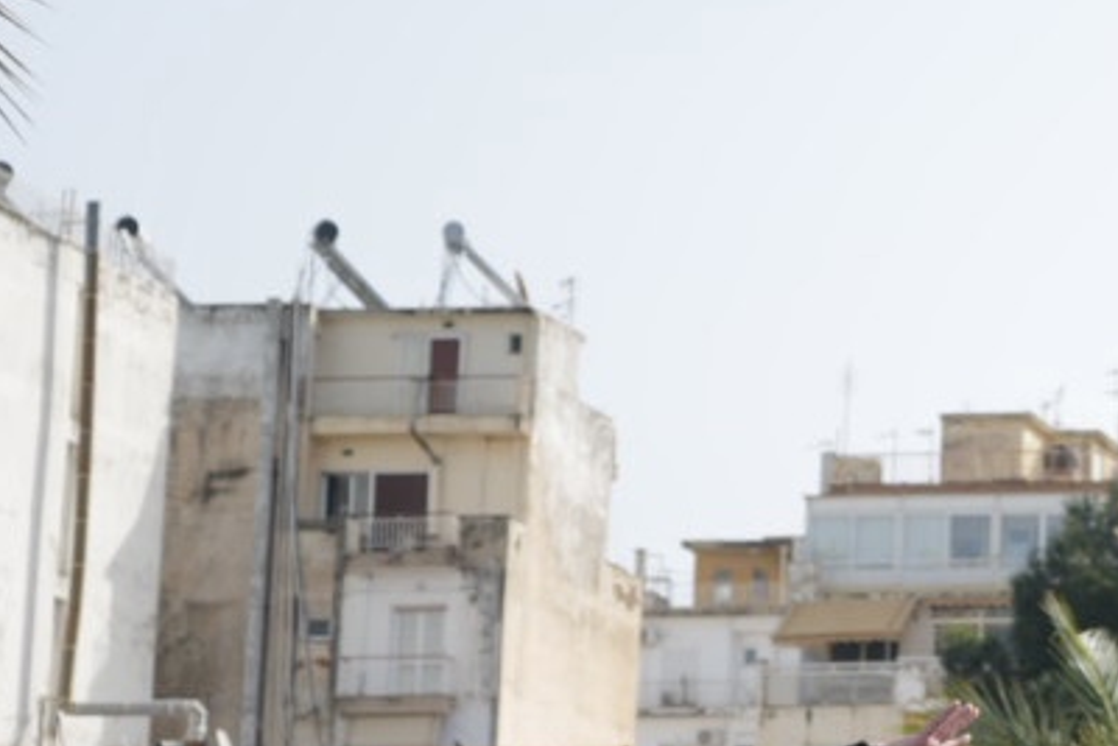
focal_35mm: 147
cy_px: 321
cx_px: 1810
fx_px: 4567
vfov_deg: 9.3
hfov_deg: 13.0
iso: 160
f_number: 4
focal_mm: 41
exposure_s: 1/1000
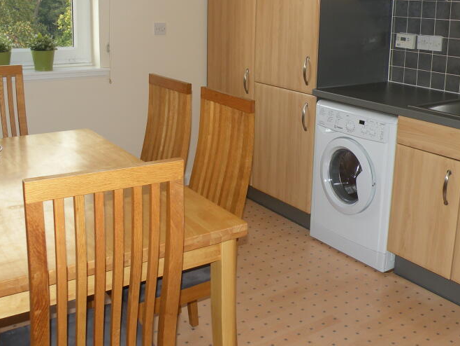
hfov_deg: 44.6
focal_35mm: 42
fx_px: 558
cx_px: 266
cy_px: 99
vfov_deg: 33.9
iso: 64
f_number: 2.8
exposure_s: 1/53.6
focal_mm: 4.7
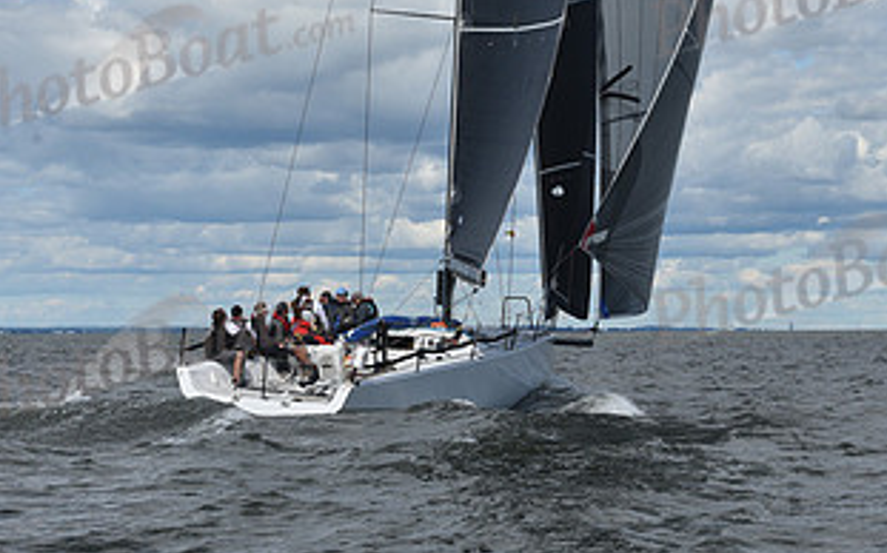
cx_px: 503
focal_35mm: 133
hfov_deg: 15.7
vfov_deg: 9.7
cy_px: -123
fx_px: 3213
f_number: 11
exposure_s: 1/640
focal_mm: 70
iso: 250
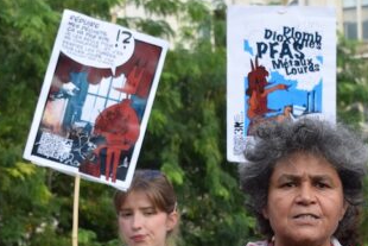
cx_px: 268
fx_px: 1442
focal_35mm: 141
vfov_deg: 9.7
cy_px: 263
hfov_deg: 14.5
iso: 400
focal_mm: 38
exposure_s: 1/250
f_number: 8
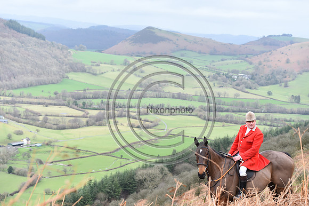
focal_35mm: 70
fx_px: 600
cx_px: 154
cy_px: 103
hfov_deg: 28.9
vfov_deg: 19.4
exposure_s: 1/800
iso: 640
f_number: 4.5
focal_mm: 70
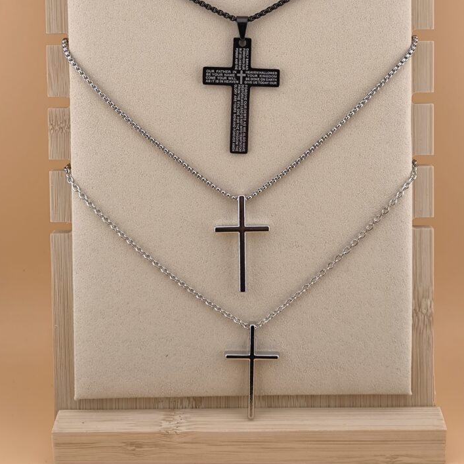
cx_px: 248
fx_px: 971
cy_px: 146
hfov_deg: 26.9
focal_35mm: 64
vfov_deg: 26.7
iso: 50
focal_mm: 6.92
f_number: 1.9
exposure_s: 1/964
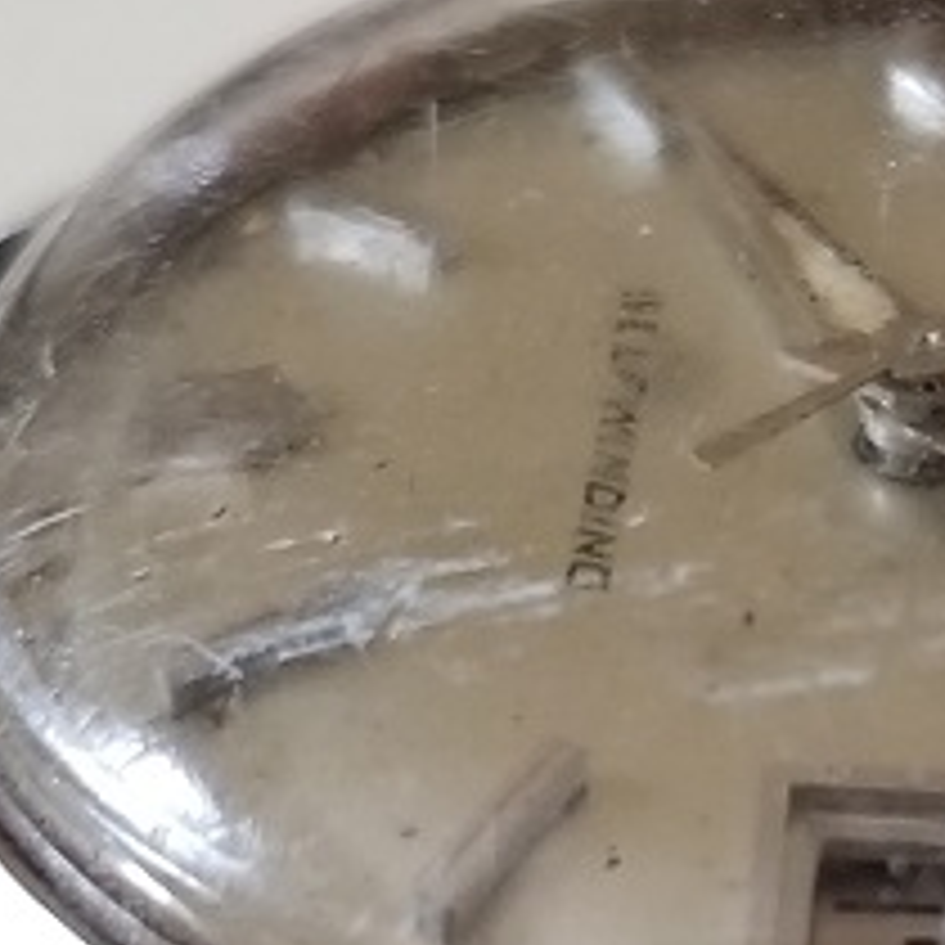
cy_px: 670
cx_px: 904
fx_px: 2162
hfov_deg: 23.8
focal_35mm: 70
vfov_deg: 24.5
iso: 250
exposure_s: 1/13
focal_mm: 4.3
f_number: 1.7
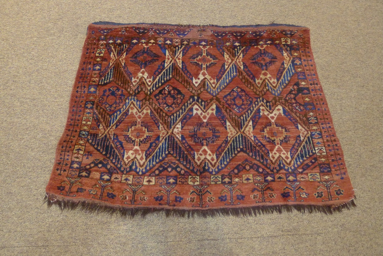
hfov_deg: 73.7
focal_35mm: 24
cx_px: 192
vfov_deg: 53.2
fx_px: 255
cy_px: 128
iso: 800
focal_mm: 5.1
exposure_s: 1/25
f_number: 2
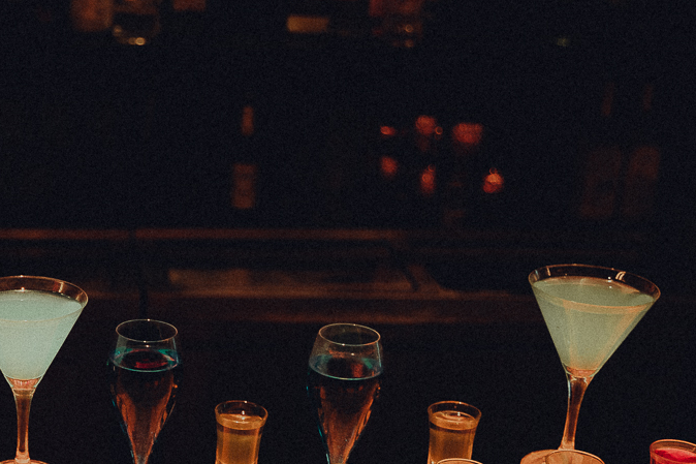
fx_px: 1585
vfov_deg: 16.5
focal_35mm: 82
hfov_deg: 23.4
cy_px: 399
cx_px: -57
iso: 1250
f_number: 2.8
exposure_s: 1/80
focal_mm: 28
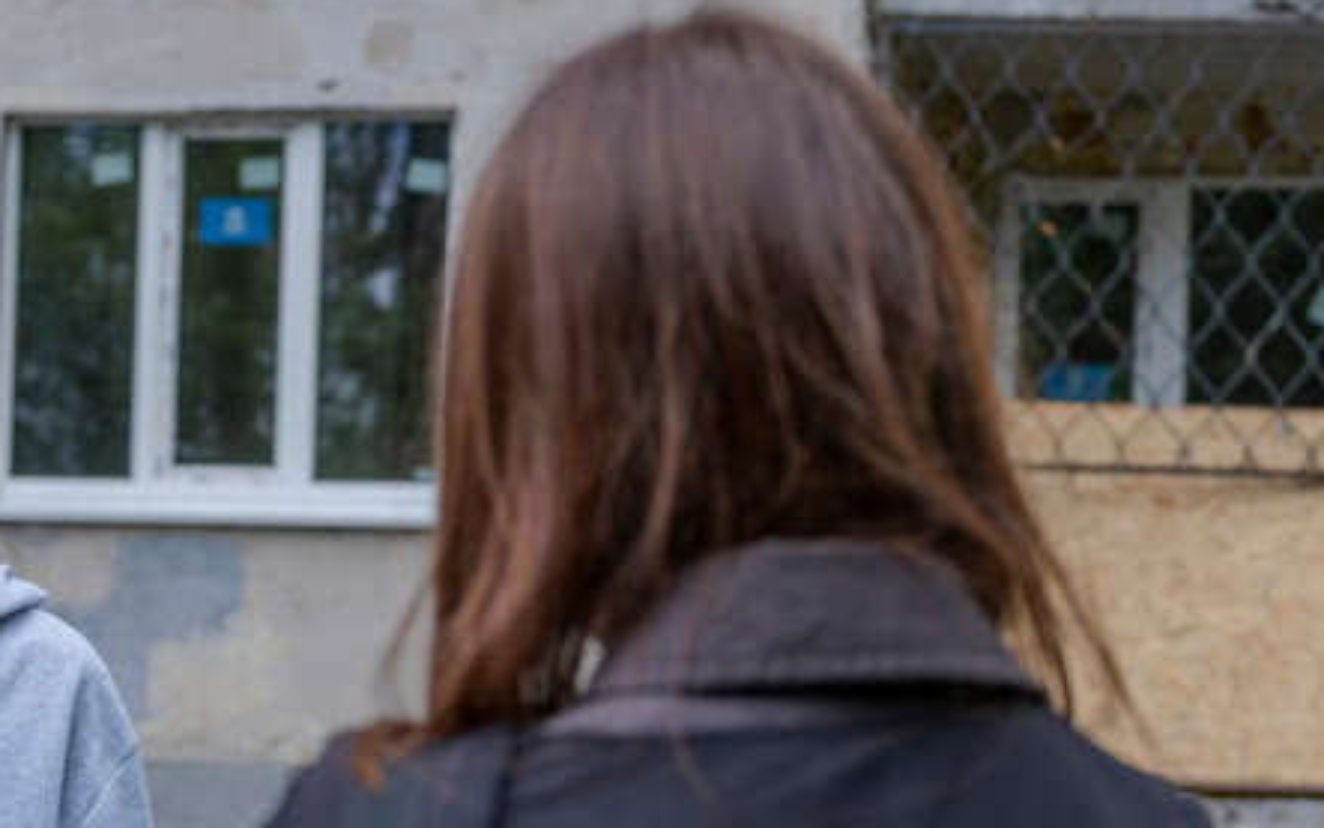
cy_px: 732
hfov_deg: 21.2
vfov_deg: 13.2
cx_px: 637
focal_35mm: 98
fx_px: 3537
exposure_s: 1/400
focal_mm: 50
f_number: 4
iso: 250
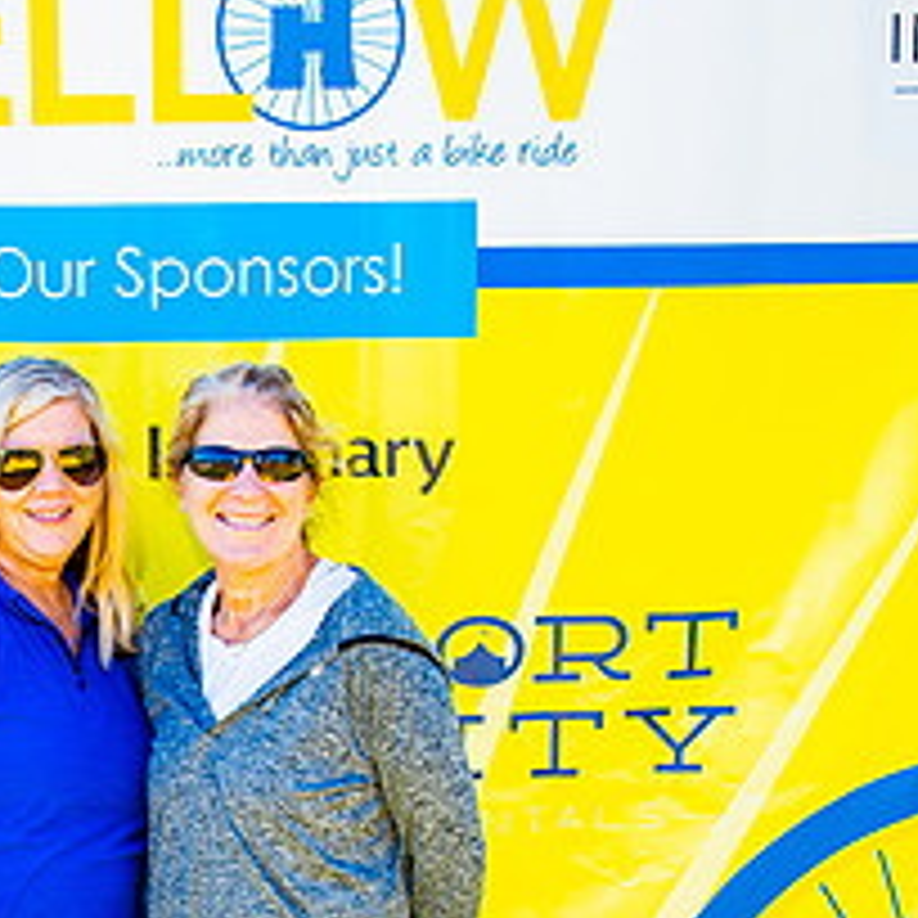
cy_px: 848
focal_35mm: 87
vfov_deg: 19.5
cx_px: 189
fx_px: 2610
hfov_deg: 19.7
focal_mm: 30
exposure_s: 1/200
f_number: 2.8
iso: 100
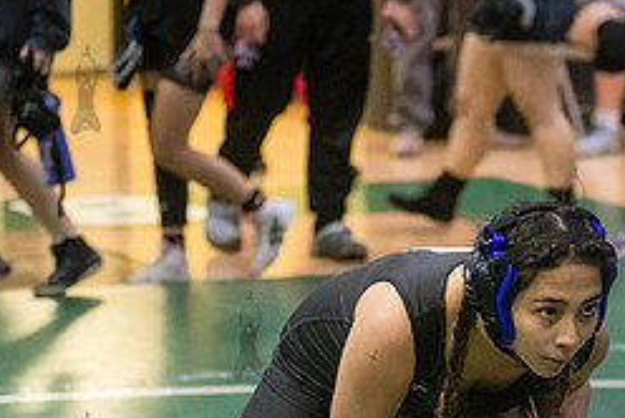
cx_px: 664
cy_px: 371
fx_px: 3998
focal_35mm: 230
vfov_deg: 6.0
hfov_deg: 8.9
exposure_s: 1/500
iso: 8000
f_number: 2.8
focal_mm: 80
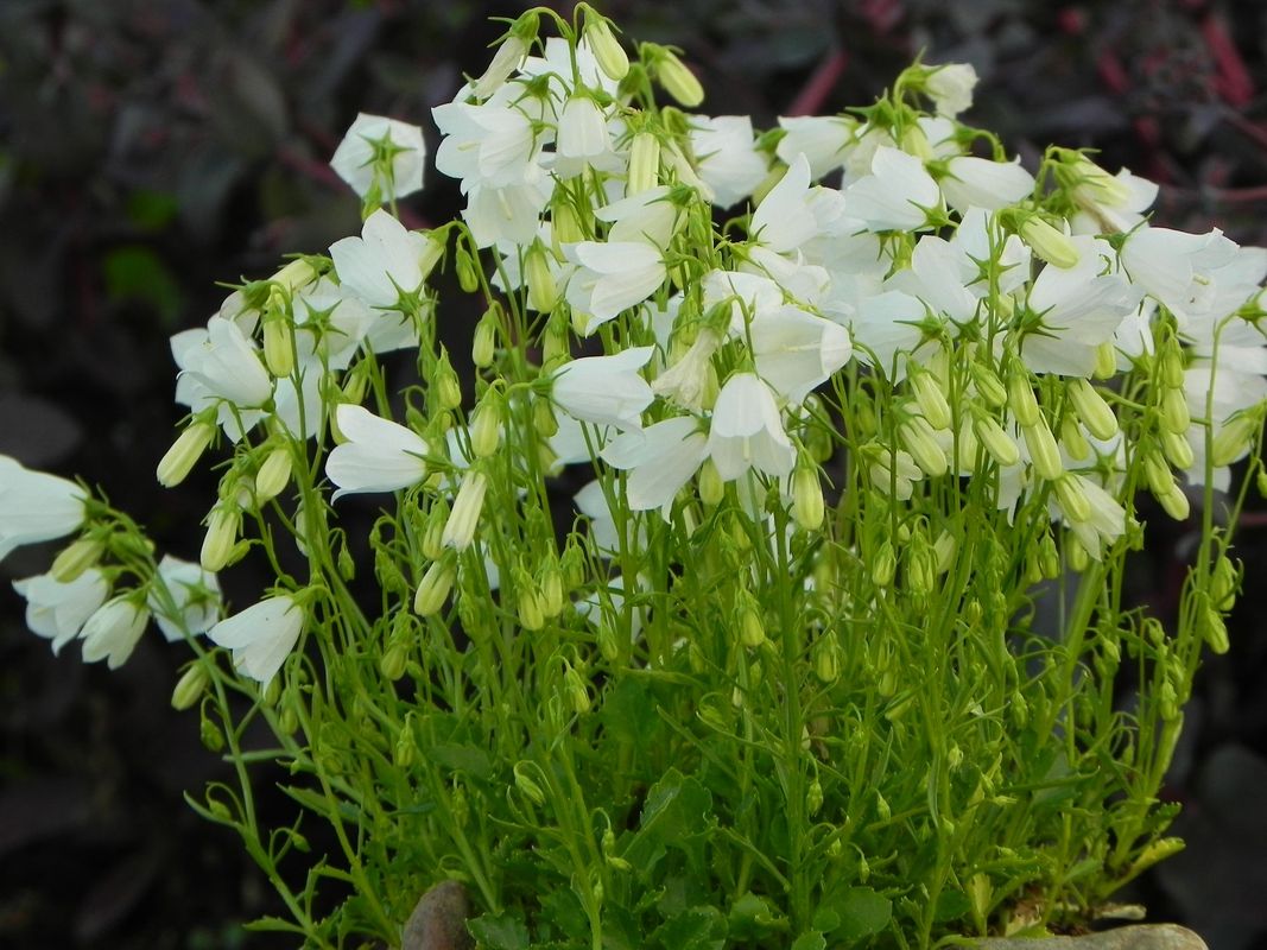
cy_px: 475
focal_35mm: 212
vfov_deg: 7.0
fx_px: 7759
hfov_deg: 9.3
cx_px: 634
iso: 160
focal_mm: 37.7
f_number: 5.6
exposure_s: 1/60
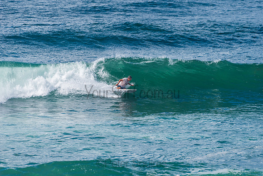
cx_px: 132
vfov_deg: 2.8
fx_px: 3653
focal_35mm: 500
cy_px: 88
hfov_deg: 4.1
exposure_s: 1/2000
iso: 180
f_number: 5.6
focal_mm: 500
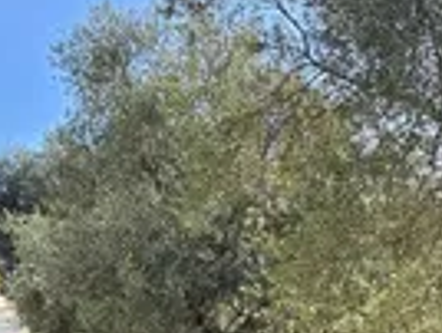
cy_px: 382
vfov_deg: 23.5
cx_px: 350
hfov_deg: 32.3
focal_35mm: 58
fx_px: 742
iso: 32
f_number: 2.2
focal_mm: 1.74
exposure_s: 1/574
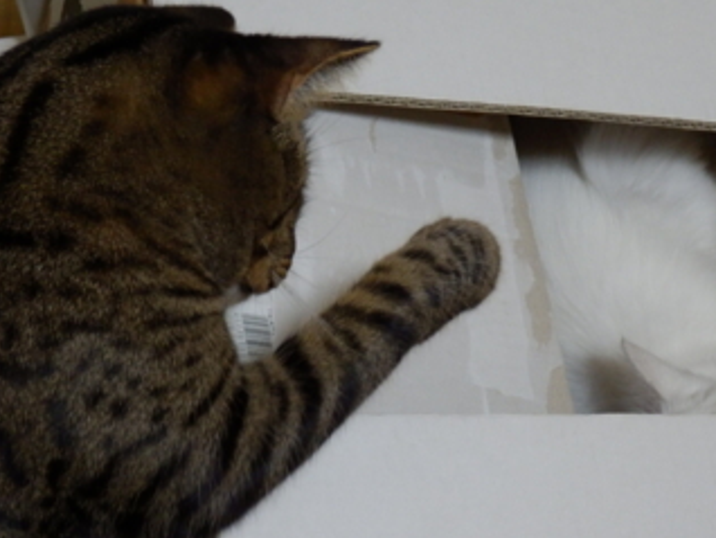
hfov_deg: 23.5
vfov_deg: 17.8
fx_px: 1718
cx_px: 372
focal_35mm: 83
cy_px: 315
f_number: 4.4
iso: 800
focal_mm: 11.9
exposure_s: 1/50
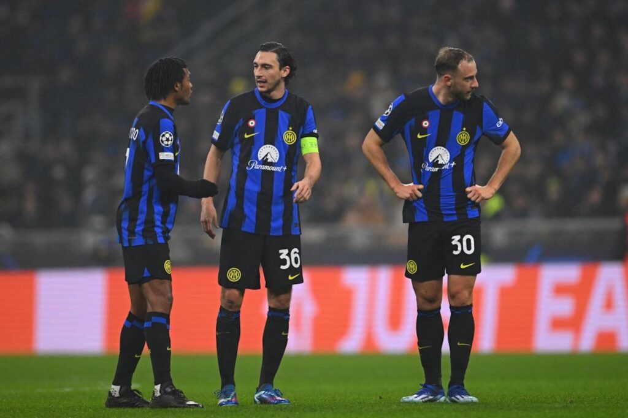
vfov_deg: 2.3
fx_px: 10463
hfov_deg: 3.4
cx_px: 314
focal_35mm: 600
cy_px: 209
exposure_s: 1/2000
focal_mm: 400
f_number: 2.8
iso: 1600
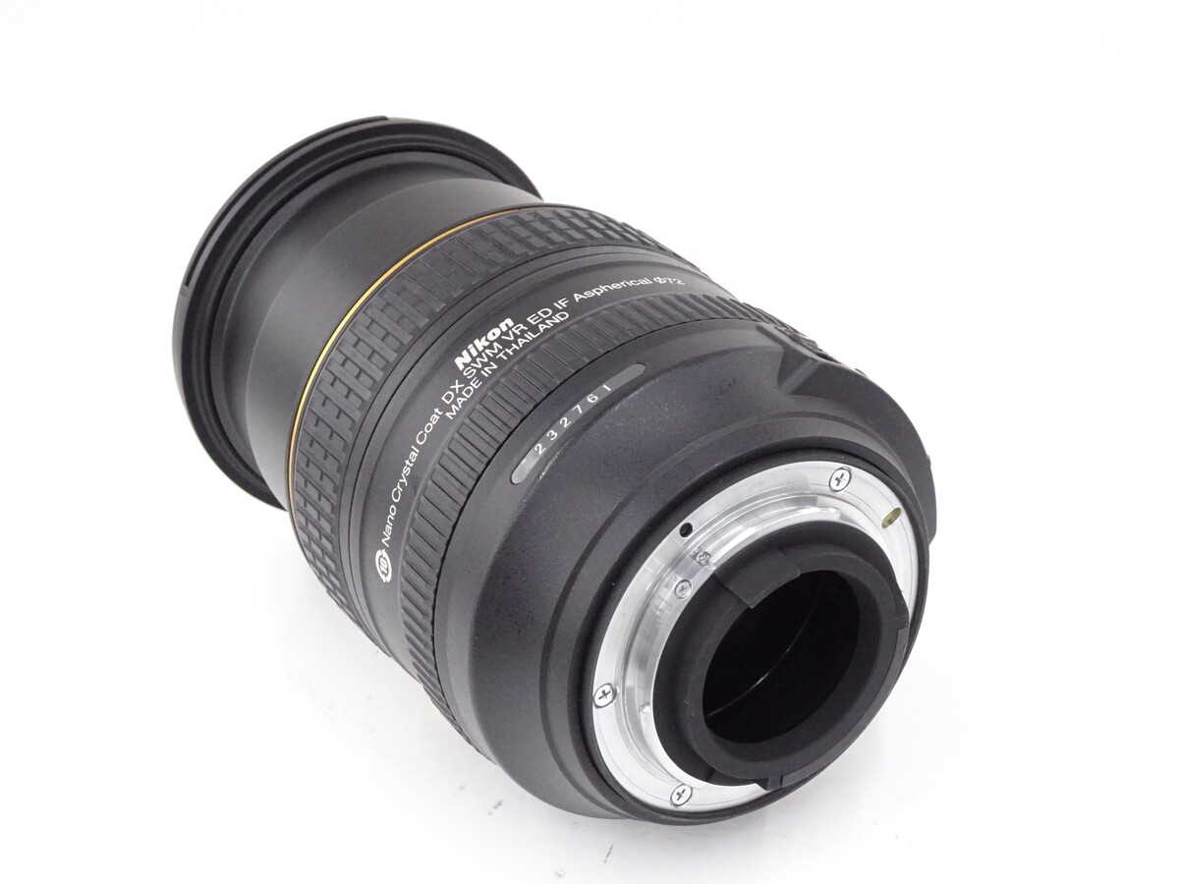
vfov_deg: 23.7
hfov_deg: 31.2
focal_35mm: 62
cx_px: 590
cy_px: 442
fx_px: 2112
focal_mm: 10.59
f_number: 4.5
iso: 800
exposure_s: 1/80
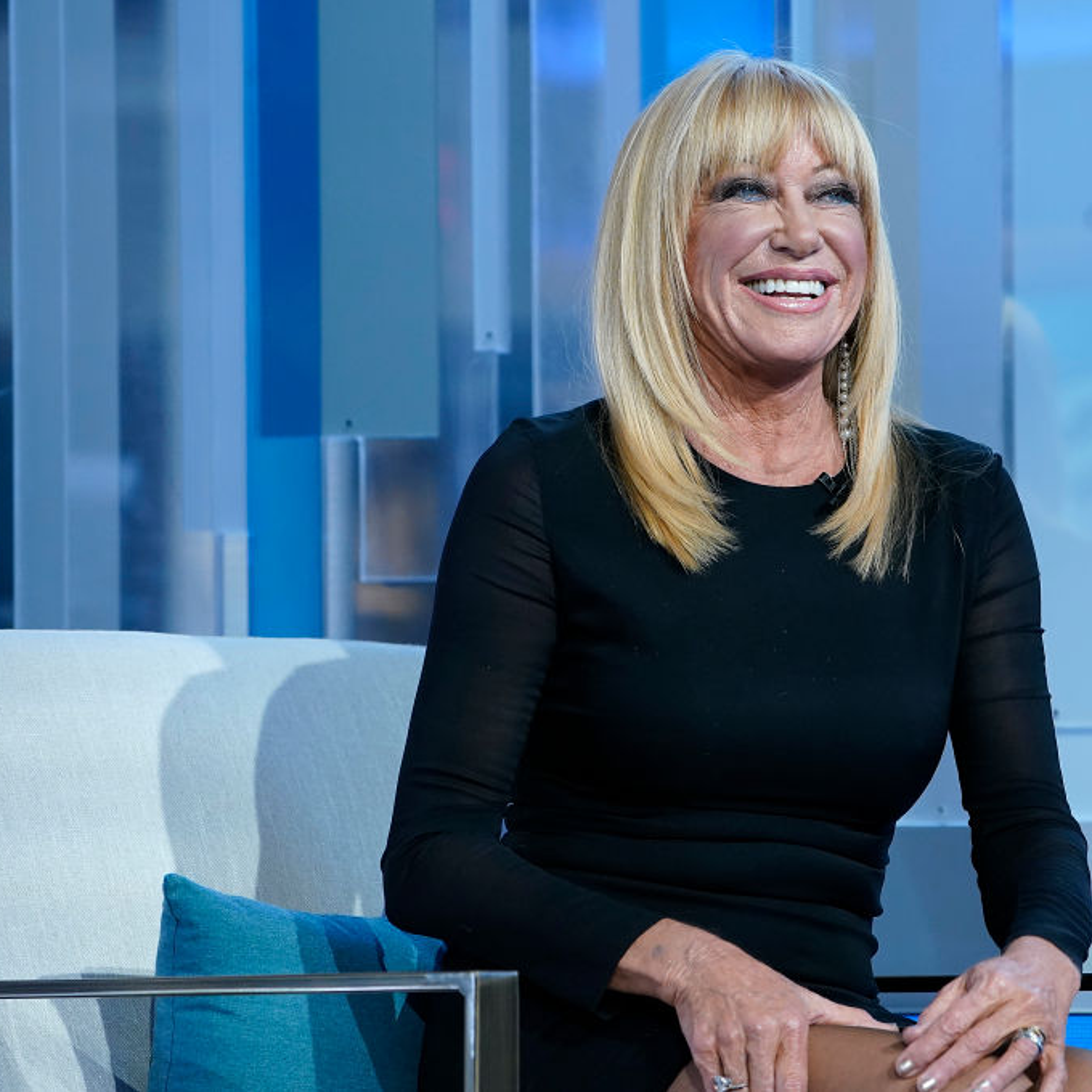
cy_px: 545
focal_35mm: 215
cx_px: 710
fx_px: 7673
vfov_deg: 8.1
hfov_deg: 8.1
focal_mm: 168
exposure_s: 1/160
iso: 3200
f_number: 6.3
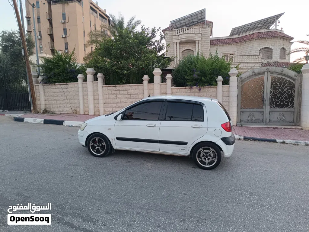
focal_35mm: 24
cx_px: 154
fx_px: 214
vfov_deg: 56.8
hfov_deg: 71.6
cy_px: 116
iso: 347
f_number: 1.88
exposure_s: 1/101
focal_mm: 5.59
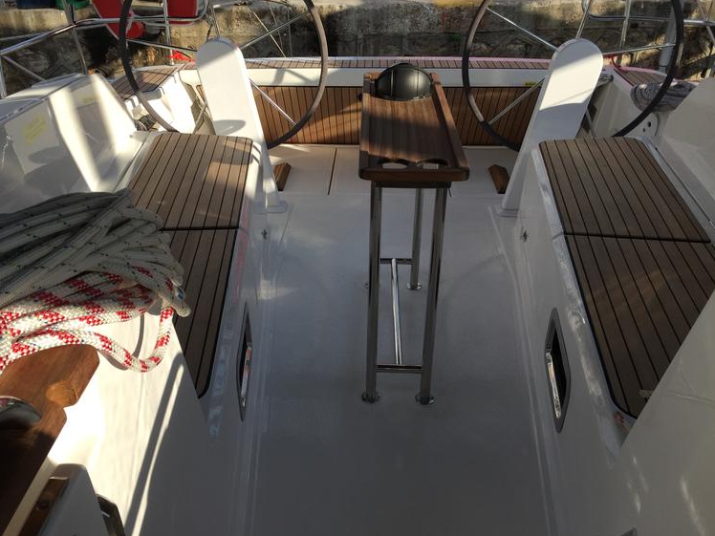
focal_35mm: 31
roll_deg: +0.3
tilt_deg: -32.0
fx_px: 640
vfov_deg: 45.4
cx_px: 346
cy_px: 269
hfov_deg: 58.3
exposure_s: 1/1276
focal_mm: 4.15
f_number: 2.2
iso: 32
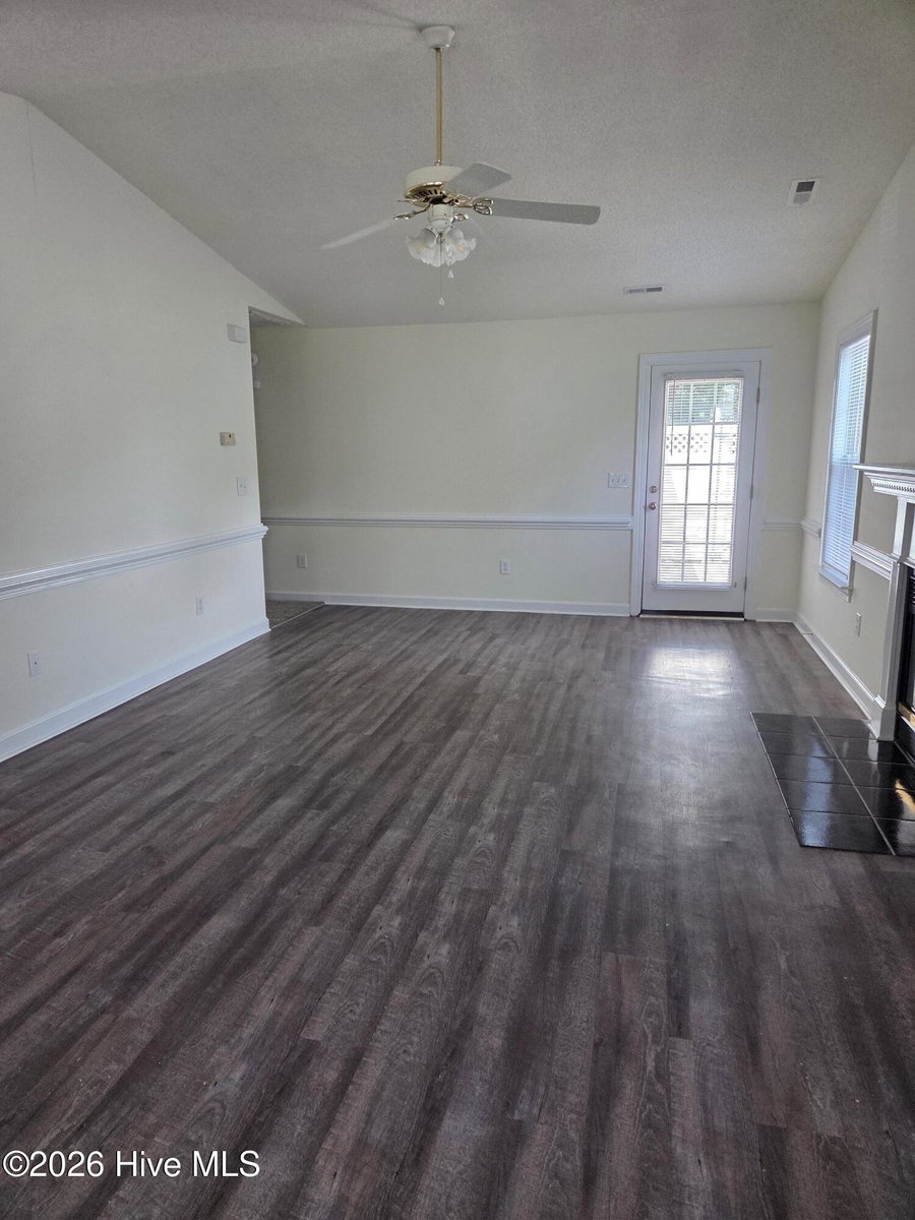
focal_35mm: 23
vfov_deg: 73.9
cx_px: 458
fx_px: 811
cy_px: 610
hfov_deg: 58.9
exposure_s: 1/180
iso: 160
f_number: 1.8
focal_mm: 5.4
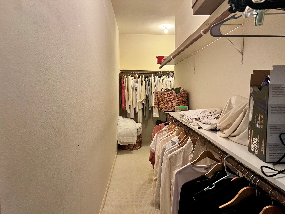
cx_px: 142
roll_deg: -0.5
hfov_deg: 67.3
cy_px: 107
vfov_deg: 53.1
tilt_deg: -5.7
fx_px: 214
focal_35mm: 26
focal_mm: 5.7
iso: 250
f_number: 1.5
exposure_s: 1/60
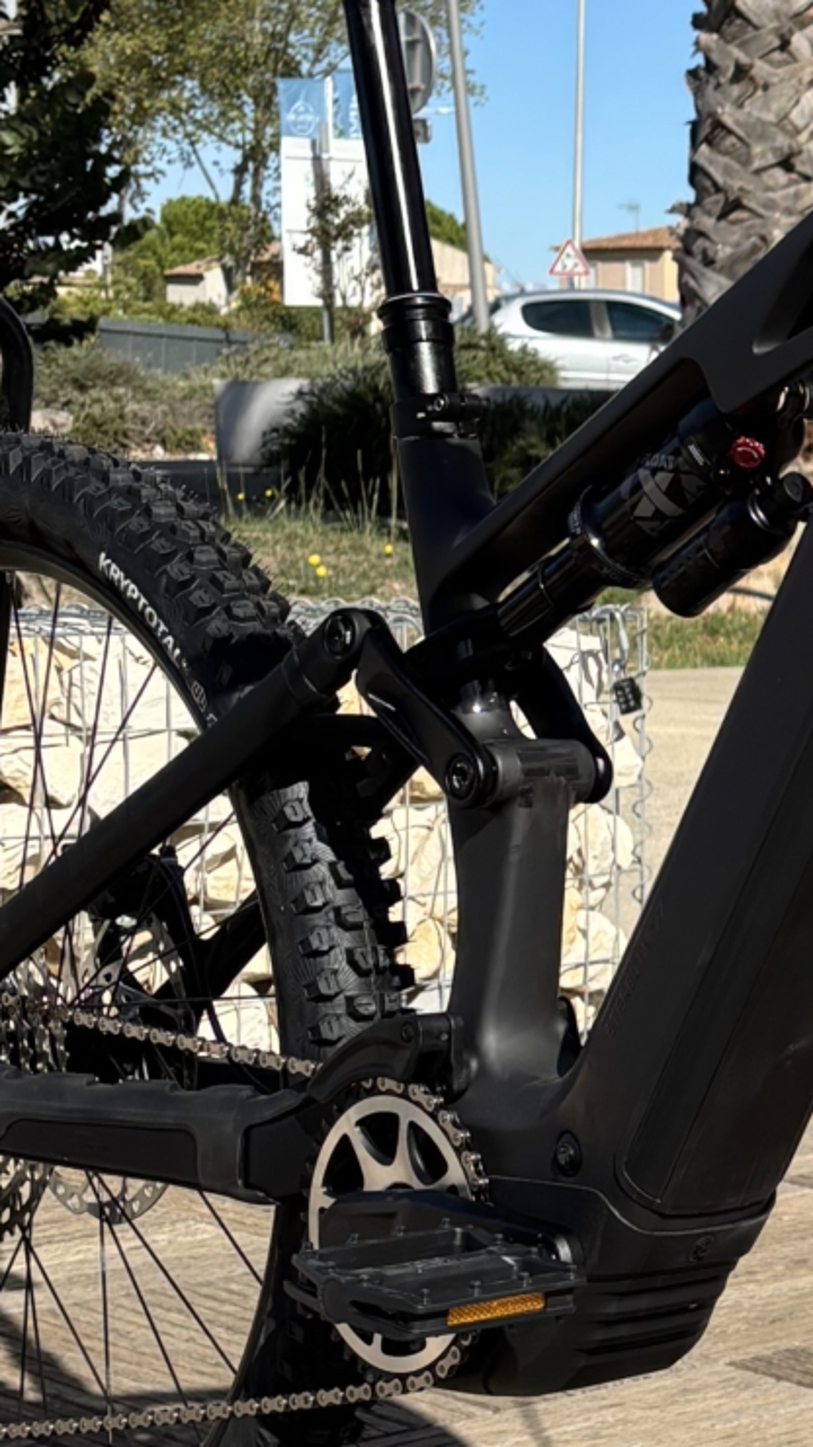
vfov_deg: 21.8
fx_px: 3758
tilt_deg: -4.4
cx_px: 1196
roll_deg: -2.3
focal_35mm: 98
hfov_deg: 11.8
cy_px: 733
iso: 50
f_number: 1.6
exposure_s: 1/3106
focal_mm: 5.96
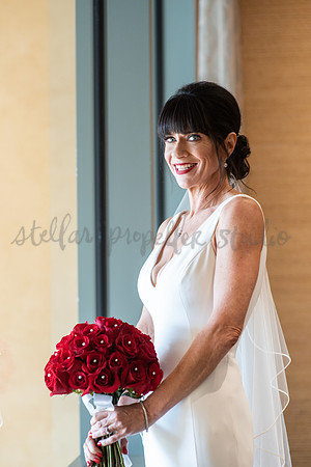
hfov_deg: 16.1
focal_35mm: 85
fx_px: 1101
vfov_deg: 23.9
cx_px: 156
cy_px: 234
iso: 1000
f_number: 2.2
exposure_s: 1/100
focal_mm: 85
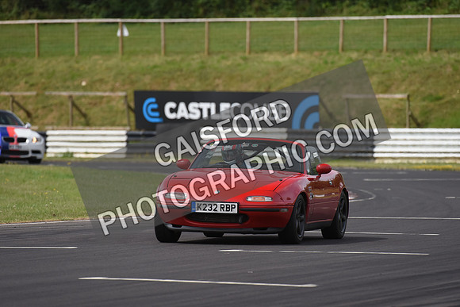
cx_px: 230
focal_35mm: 400
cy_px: 154
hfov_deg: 5.2
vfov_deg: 3.4
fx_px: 5112
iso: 800
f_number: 5.6
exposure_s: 1/1000
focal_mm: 400
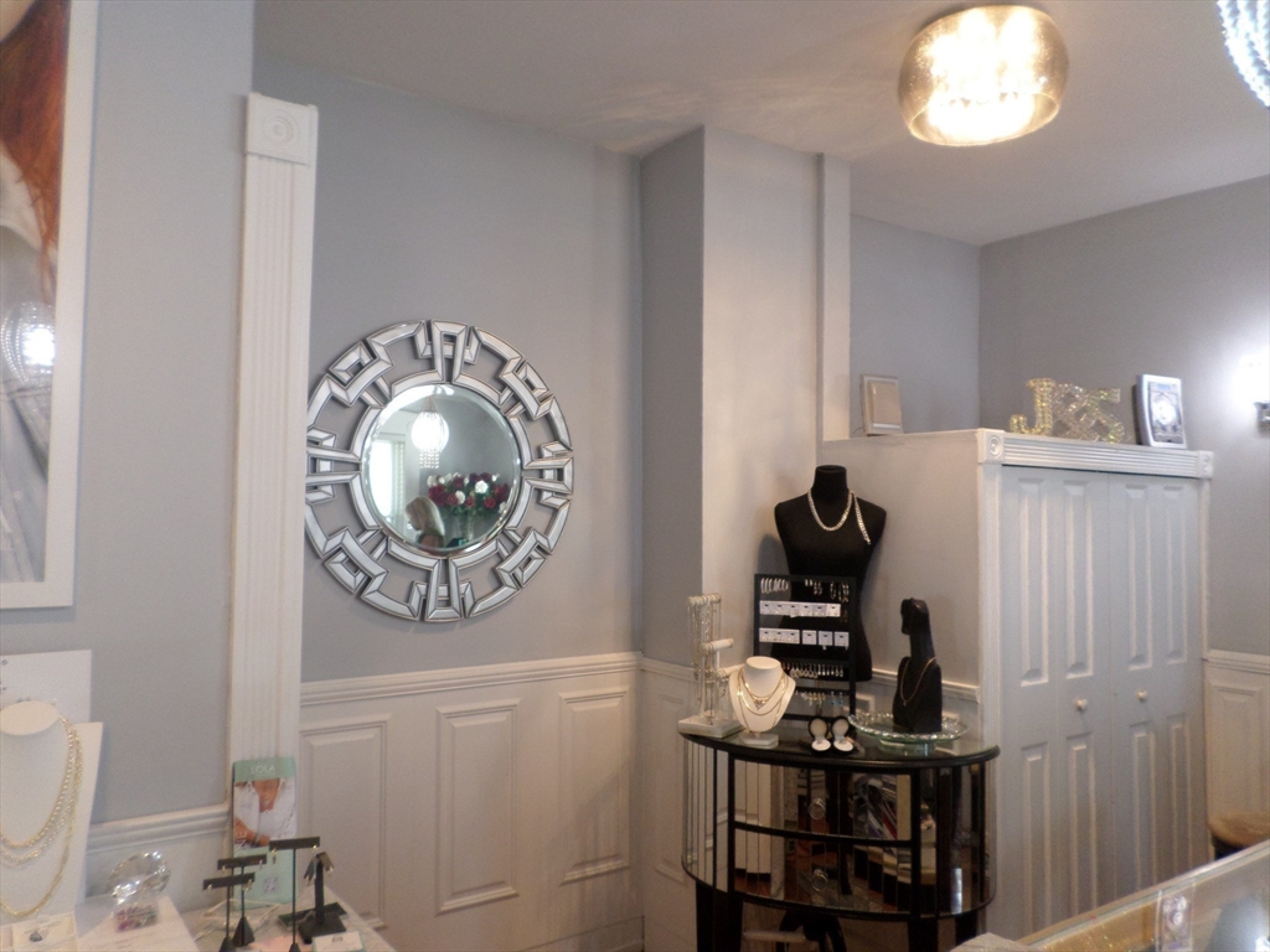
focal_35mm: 25
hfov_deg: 69.4
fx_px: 917
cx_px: 635
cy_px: 476
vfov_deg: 54.9
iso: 120
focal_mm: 4.5
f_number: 2.5
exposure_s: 1/30
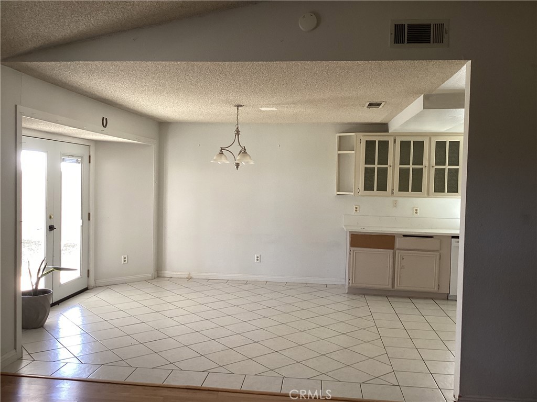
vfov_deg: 45.4
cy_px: 201
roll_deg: -1.6
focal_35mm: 31
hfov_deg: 58.4
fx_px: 481
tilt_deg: -3.7
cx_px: 268
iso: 100
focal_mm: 3.3
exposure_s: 1/60
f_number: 2.4
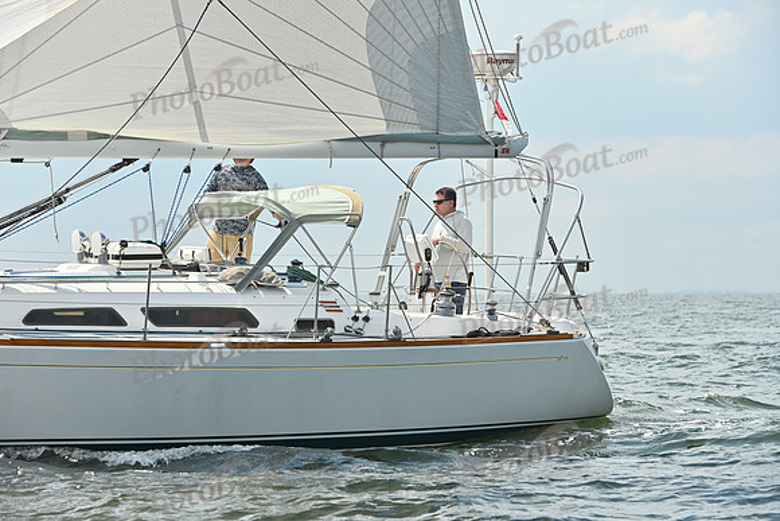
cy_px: 260
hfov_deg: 14.7
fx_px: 3034
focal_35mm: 140
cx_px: 390
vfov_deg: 9.8
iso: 320
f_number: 7.1
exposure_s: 1/1600
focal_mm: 140
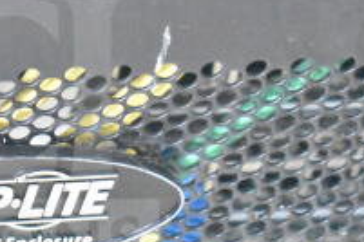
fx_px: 2533
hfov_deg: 8.2
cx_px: -45
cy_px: 142
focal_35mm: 251
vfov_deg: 5.5
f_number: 5.6
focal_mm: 55
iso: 25600
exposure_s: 1/100
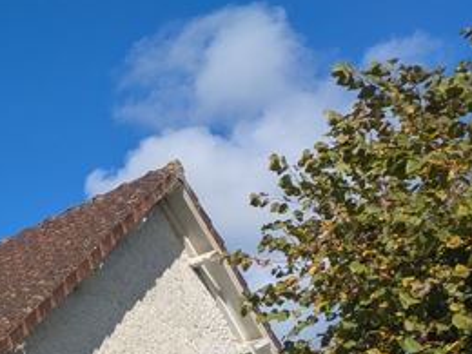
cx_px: -238
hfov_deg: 21.3
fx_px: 1050
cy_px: 476
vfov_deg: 17.8
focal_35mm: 77
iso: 49
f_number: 1.89
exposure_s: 1/2732
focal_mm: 5.43
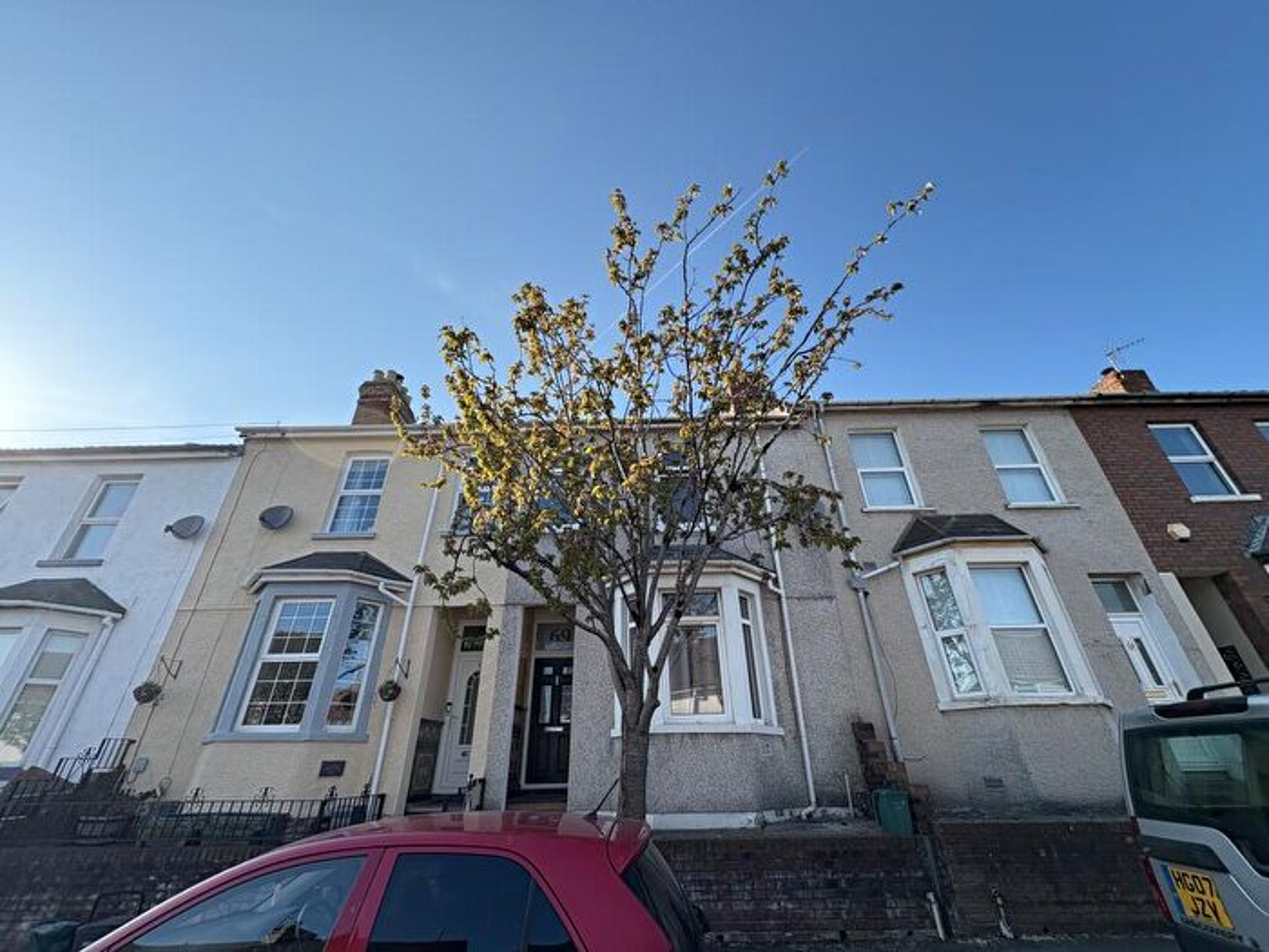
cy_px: 476
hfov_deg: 102.1
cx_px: 634
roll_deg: +0.3
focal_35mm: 14
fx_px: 513
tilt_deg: +29.9
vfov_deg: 85.7
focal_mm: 2.22
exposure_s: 1/879
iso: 50
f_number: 2.2
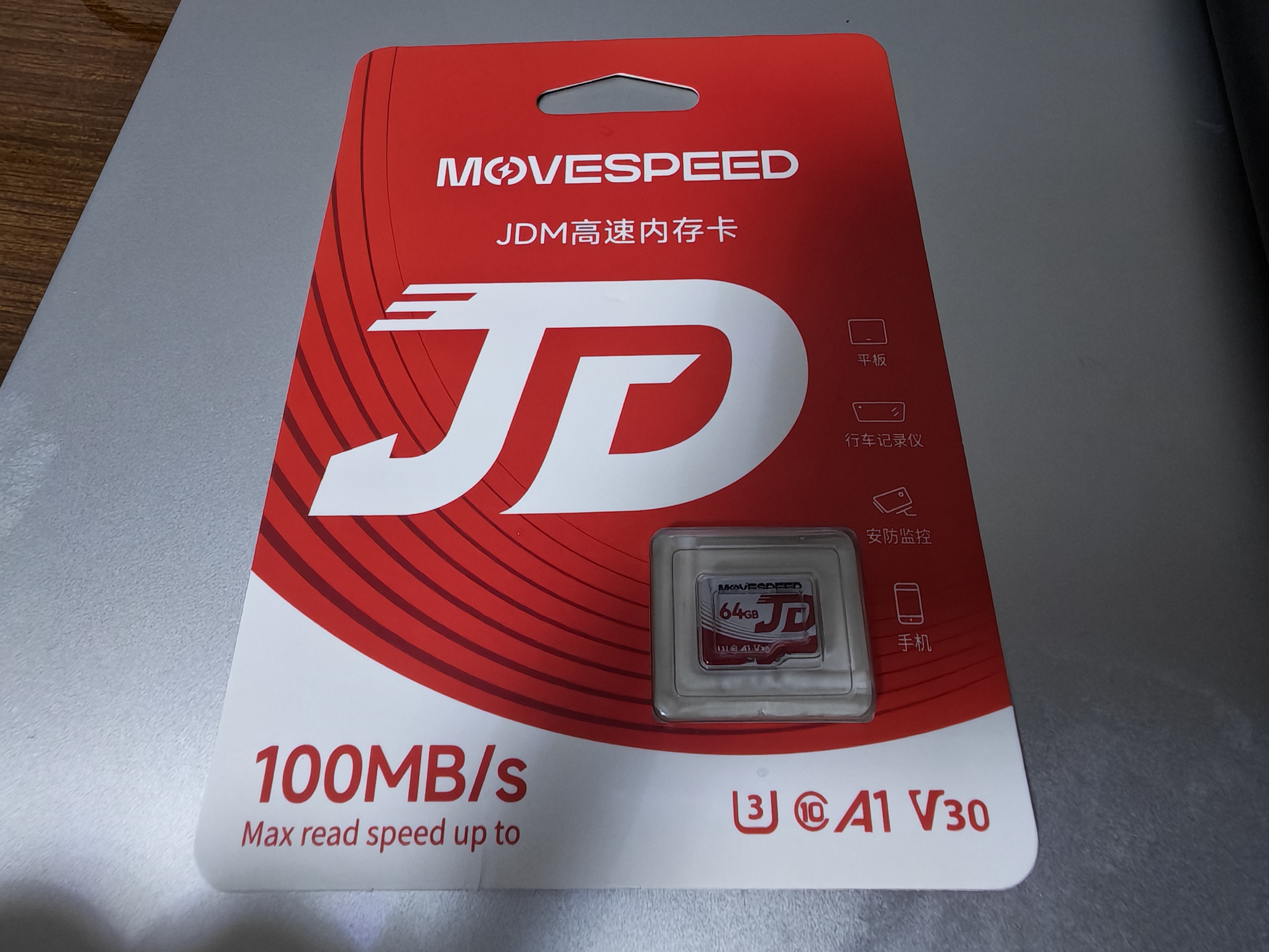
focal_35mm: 23
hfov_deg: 73.9
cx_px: 634
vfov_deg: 58.9
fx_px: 843
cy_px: 476
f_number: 2
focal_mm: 1.82
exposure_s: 1/13
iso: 800
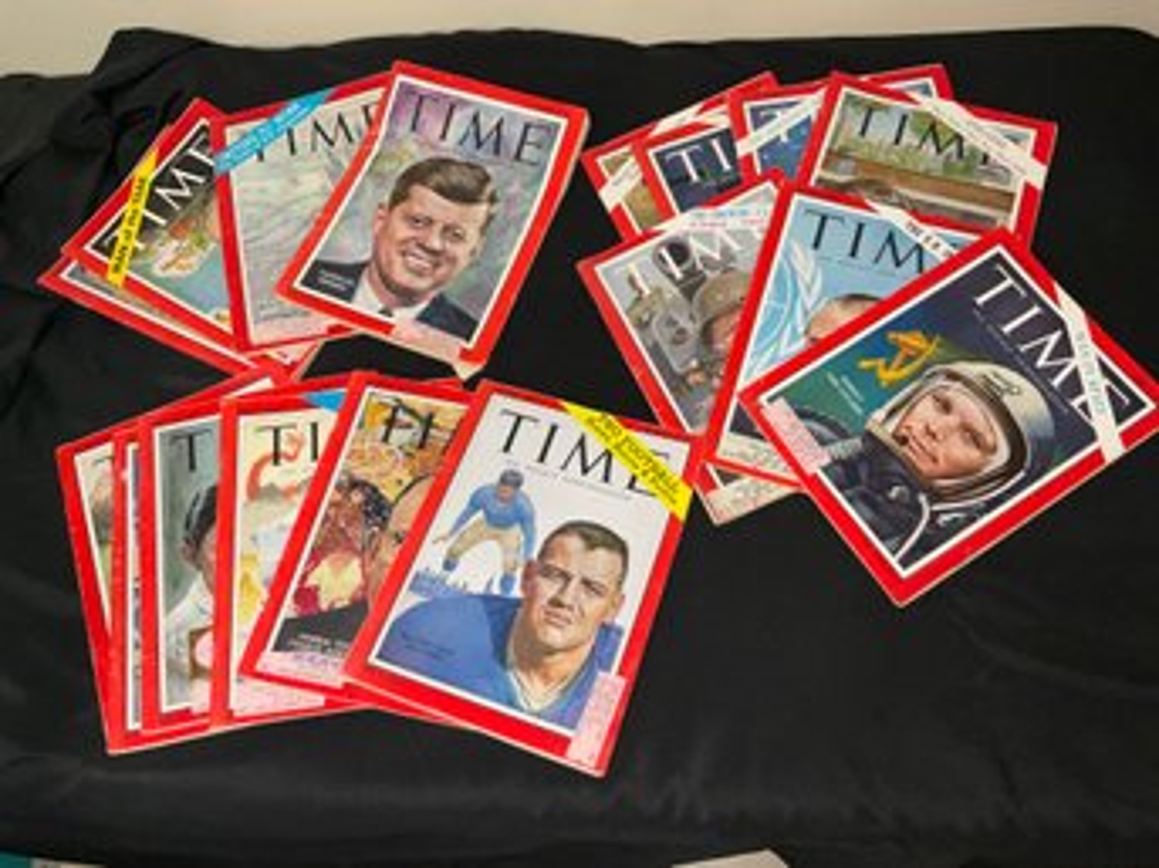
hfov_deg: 61.7
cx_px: 580
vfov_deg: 48.2
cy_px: 434
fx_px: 971
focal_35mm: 29
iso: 40
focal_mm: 3
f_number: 1.8
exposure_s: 1/60
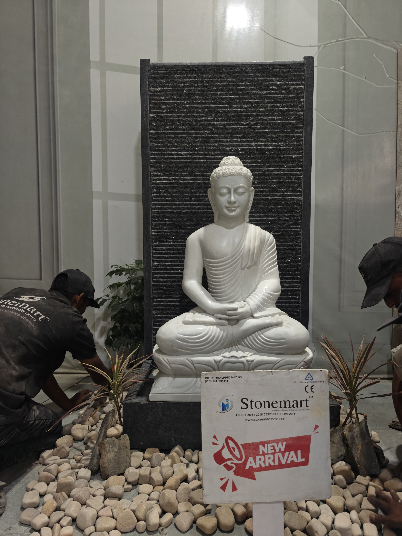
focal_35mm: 23
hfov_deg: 58.9
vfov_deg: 73.9
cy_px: 268
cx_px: 201
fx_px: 356
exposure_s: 1/100
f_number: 1.6
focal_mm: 6.06
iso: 500
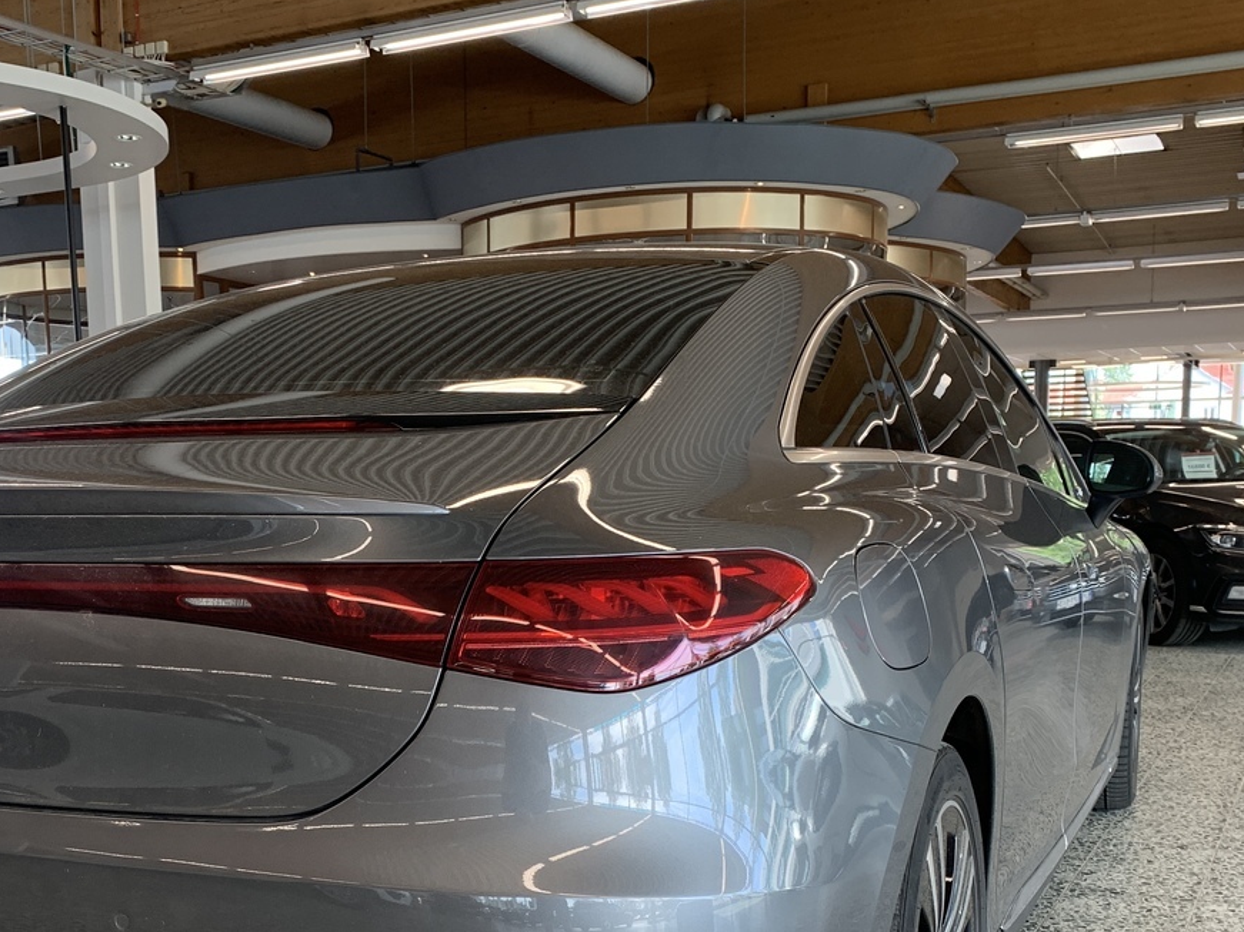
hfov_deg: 43.6
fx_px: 1545
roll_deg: +1.7
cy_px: 744
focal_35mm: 43
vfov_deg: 32.7
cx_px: 476
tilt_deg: -9.7
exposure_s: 1/121
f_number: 1.8
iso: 64
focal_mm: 4.25
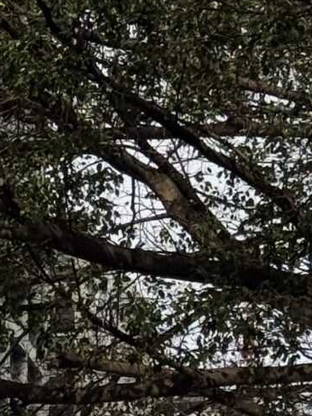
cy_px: 933
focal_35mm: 252
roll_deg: -0.9
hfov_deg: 5.9
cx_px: 98
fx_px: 3028
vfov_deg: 7.4
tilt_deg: +10.5
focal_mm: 6.76
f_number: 1.78
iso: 64
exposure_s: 1/2415
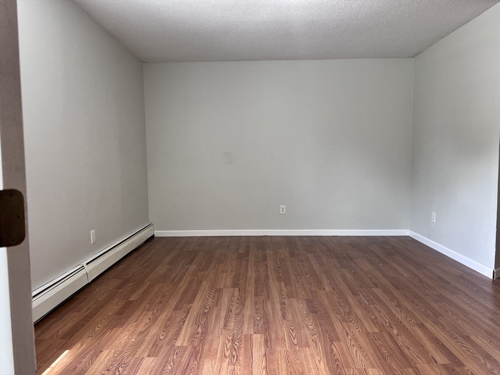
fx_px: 376
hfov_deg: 67.3
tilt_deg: -5.4
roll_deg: -0.1
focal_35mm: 26
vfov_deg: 53.1
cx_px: 250
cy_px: 188
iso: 80
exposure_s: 1/60
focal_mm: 5.7
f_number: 1.5
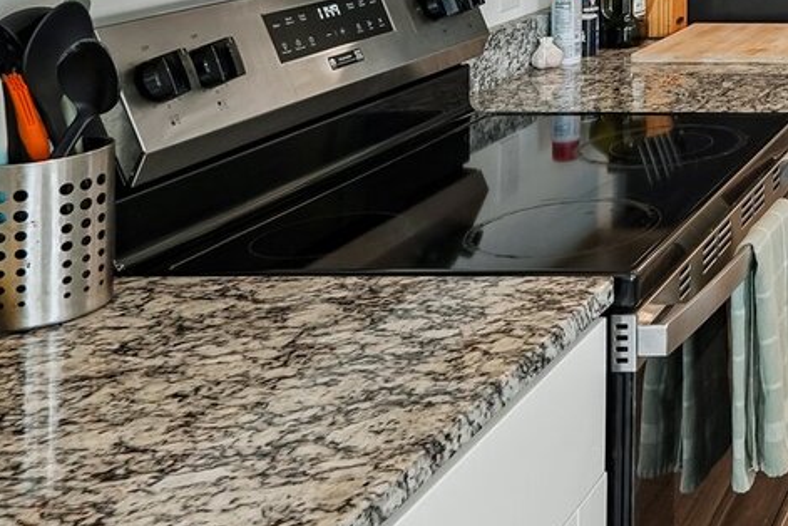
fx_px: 1241
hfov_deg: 26.4
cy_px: -191
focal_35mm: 57
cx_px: 1156
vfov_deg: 21.2
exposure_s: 1/20
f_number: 8
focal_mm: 16.5
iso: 400
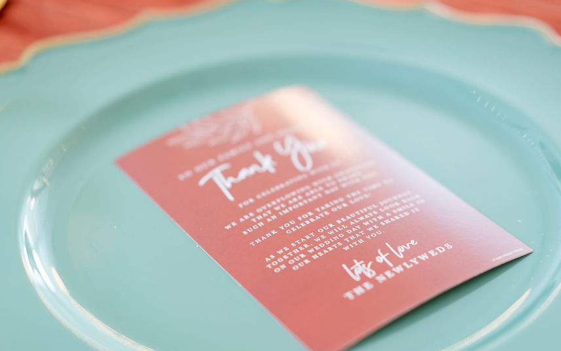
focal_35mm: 67
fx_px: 1025
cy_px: 212
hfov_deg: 30.6
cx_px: 319
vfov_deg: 19.4
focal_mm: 55
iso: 100
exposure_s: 1/30
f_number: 1.8
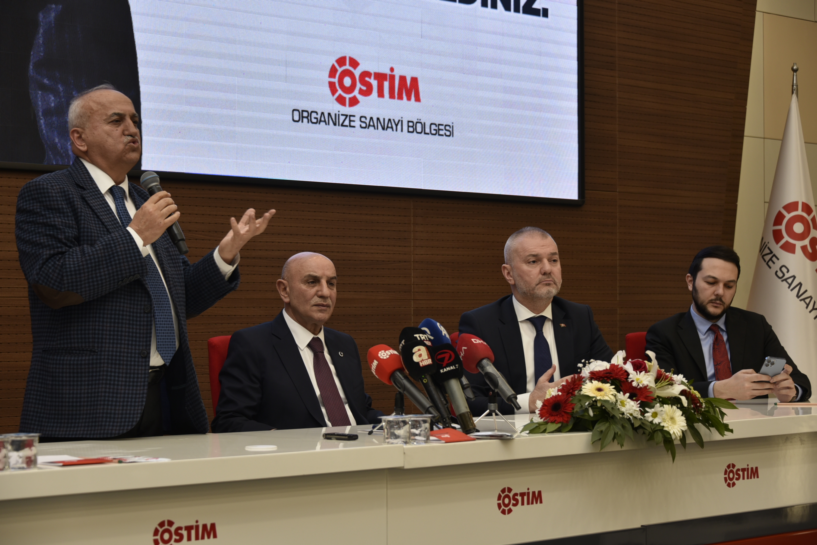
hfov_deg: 24.8
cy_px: 272
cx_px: 408
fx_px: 1862
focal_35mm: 82
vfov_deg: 16.7
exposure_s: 1/60
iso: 200
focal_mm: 82
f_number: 5
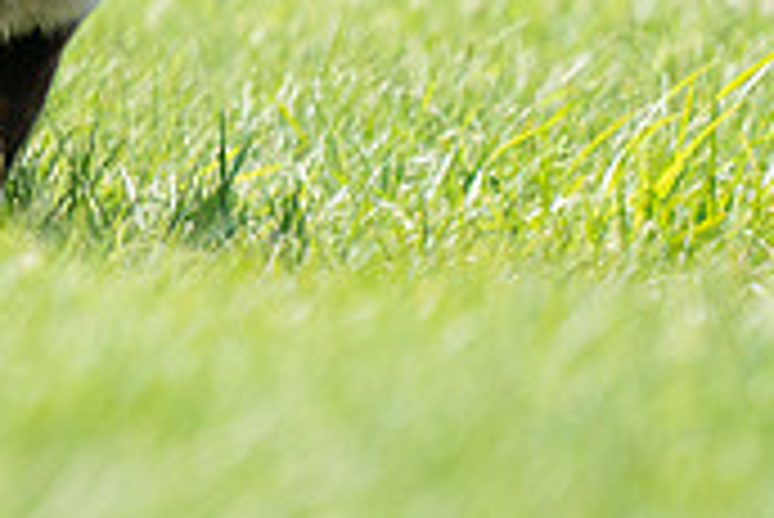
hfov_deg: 1.0
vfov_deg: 0.7
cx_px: -252
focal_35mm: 2023
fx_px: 43530
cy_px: -214
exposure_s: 1/4000
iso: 2000
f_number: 6.3
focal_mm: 600
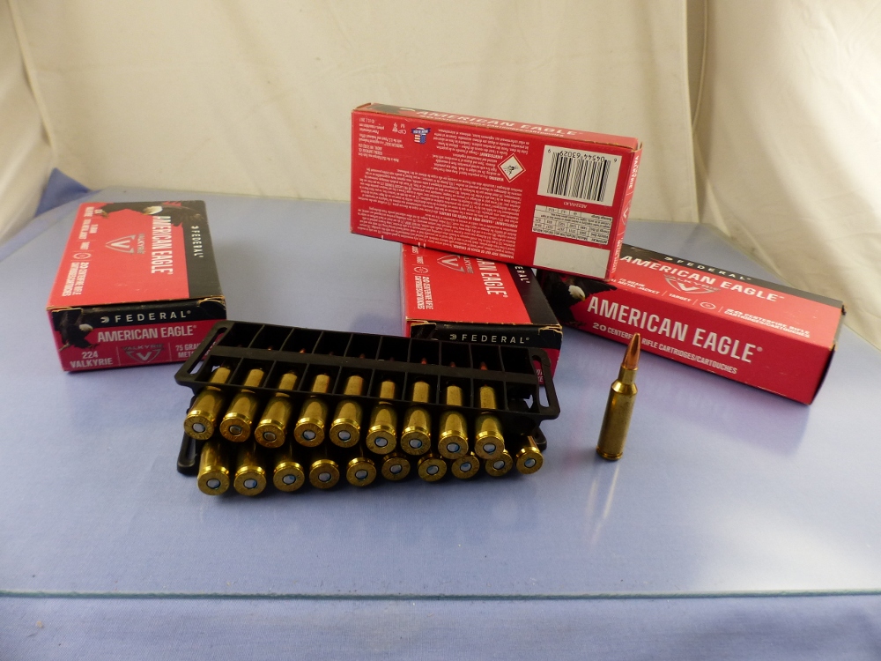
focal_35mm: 25
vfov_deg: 54.9
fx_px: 636
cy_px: 330
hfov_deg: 69.4
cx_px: 440
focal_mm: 4.5
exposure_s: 1/60
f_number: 2.8
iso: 200
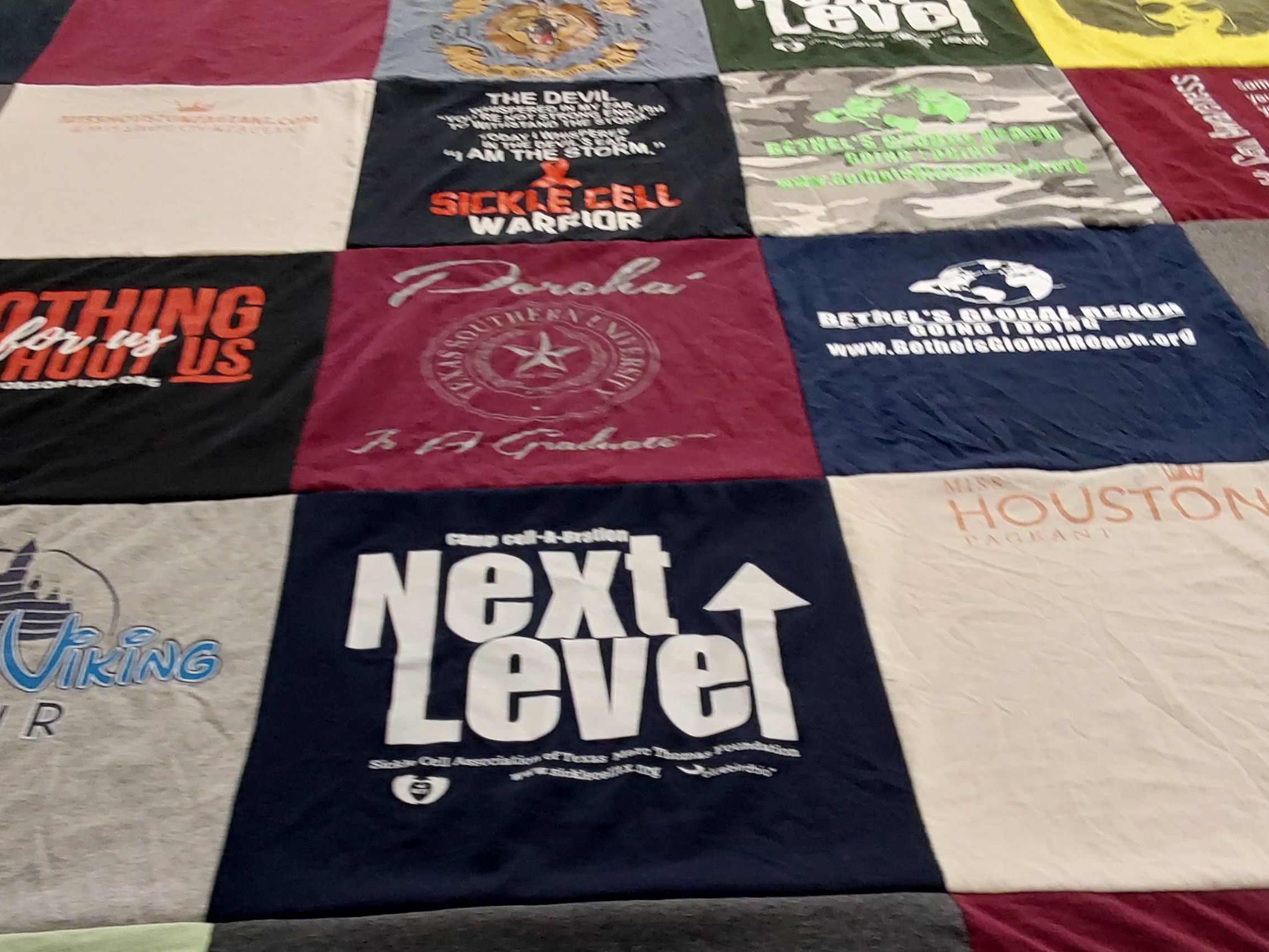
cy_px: 641
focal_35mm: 40
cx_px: 615
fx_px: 1466
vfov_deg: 35.6
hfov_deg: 46.8
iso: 125
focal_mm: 2.91
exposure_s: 1/60
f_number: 1.9
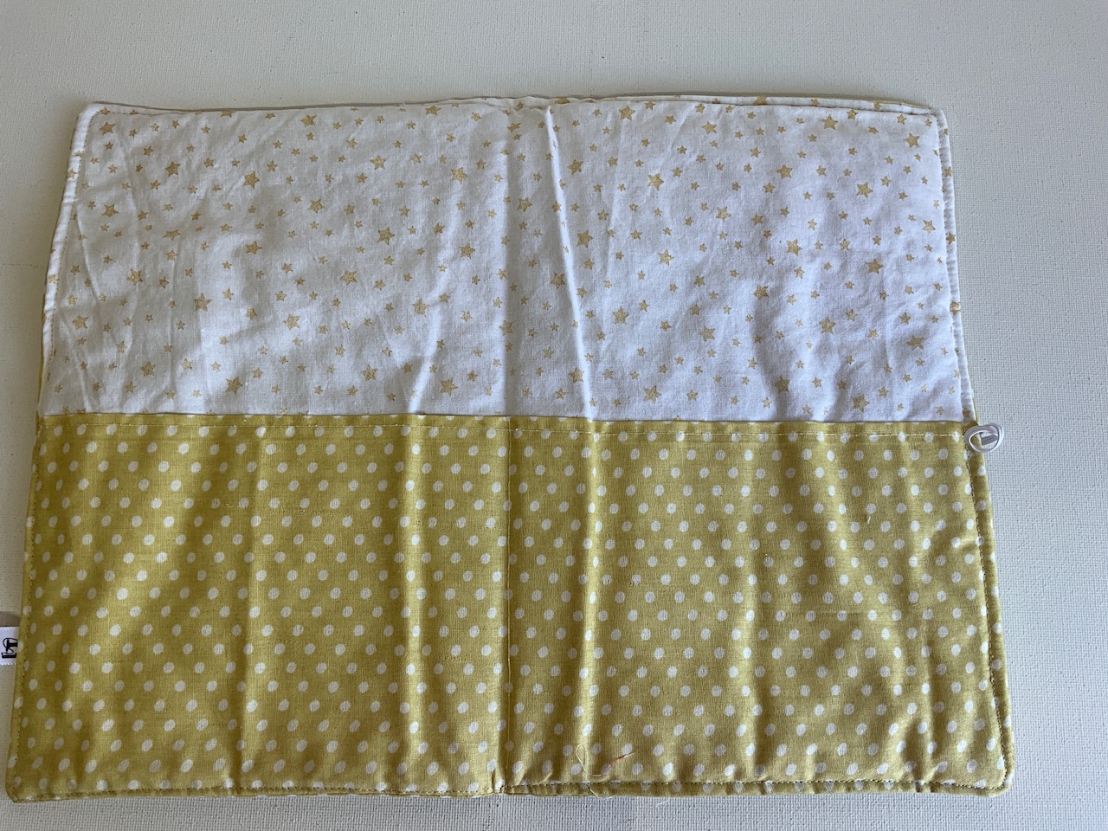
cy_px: 416
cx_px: 554
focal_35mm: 29
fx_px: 928
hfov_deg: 61.7
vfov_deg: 48.2
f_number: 1.8
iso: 20
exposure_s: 1/122
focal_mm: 3
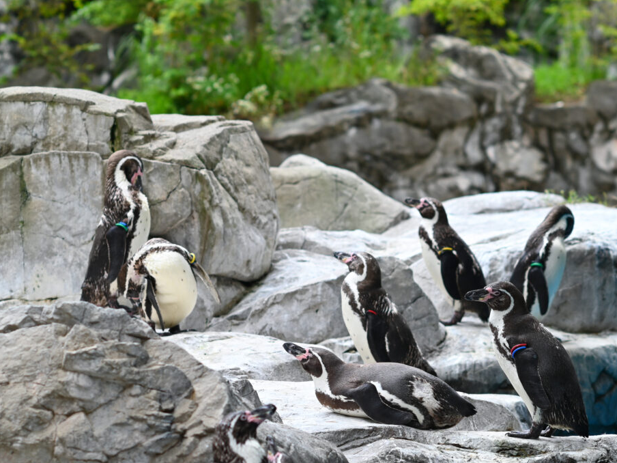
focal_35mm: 171
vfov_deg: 8.7
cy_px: 233
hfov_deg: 11.6
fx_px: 3048
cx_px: 319
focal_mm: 105
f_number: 2.5
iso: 100
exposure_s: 1/320
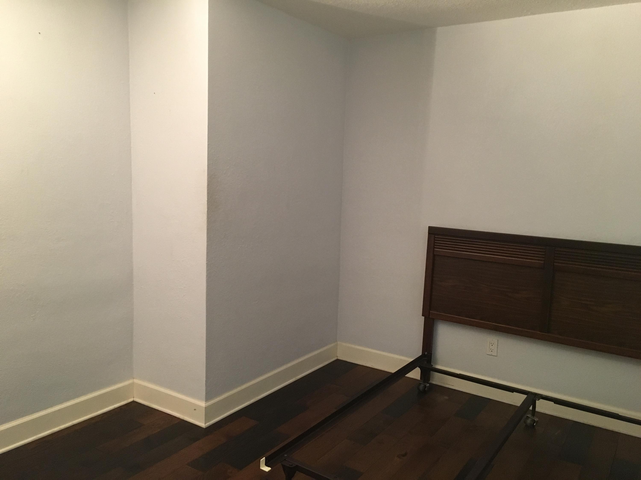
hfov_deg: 61.7
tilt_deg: -6.6
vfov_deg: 48.2
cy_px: 240
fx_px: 537
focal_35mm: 29
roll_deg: -1.5
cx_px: 320
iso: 200
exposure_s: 1/20
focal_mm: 4.15
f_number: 2.2
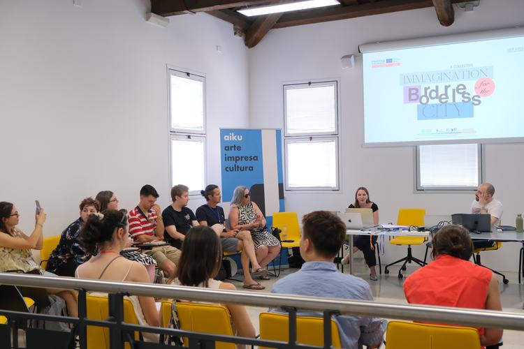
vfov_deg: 33.4
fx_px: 582
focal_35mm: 40
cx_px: 262
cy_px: 174
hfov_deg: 48.5
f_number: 3.6
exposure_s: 1/60
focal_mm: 26.5
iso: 800
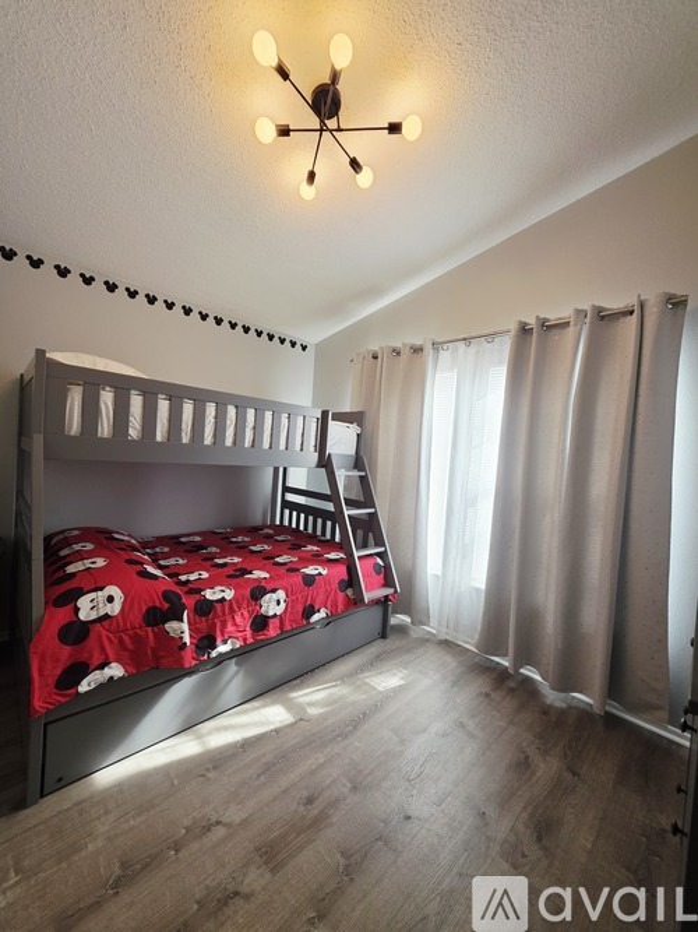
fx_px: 350
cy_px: 466
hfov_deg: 89.9
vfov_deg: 106.2
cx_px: 349
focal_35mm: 13
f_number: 1.9
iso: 160
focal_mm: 2.2
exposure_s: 1/120
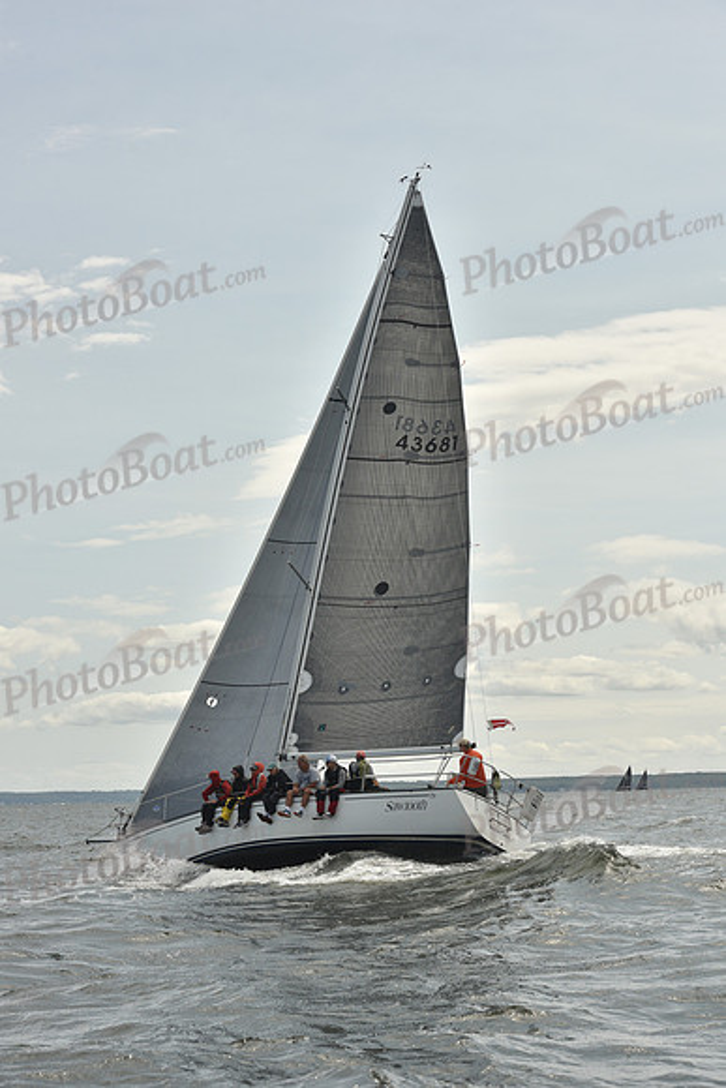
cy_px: 544
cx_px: 363
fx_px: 2116
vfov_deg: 28.8
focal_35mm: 70
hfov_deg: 19.5
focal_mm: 70
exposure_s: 1/800
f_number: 10
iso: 250
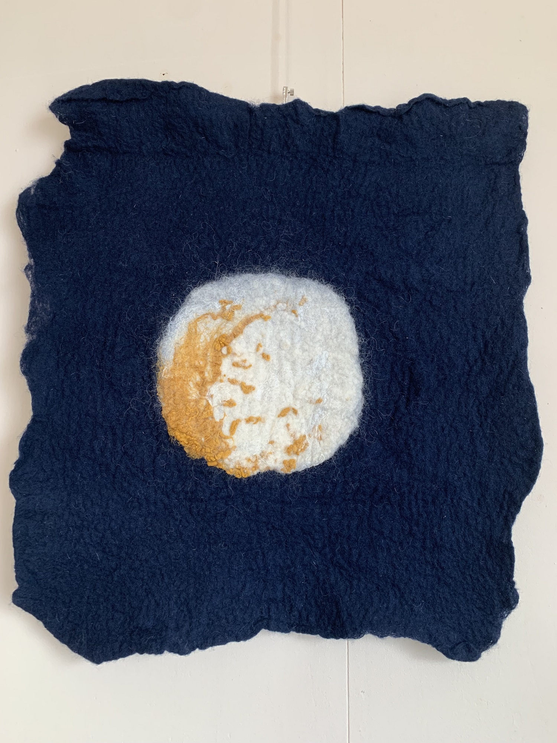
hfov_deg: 53.1
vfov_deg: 67.3
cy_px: 372
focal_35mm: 26
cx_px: 278
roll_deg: -1.1
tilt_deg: +4.6
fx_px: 558
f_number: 1.8
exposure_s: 1/60
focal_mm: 4.25
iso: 125
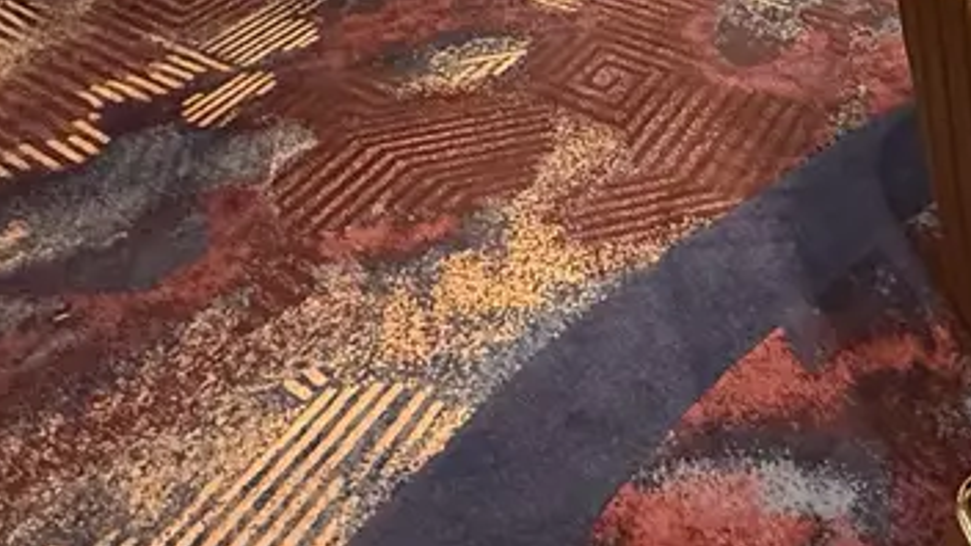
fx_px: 1339
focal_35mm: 52
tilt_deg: -1.0
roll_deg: -0.5
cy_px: -549
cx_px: 924
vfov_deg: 17.0
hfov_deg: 36.6
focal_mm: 2.22
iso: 400
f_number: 2.2
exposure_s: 1/54
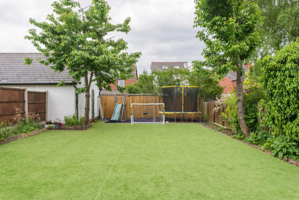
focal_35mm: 26
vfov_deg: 49.6
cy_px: 100
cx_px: 150
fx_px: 216
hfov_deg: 69.4
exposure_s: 1/200
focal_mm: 26
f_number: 8
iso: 200
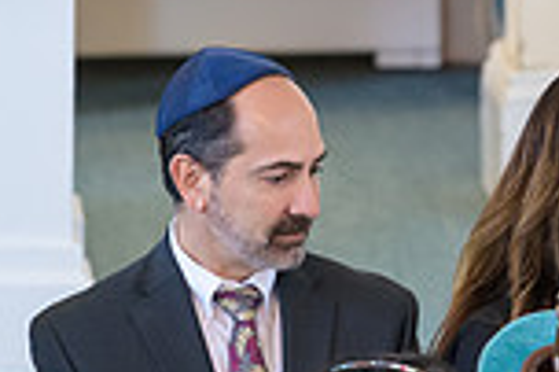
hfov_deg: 2.7
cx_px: 655
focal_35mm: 764
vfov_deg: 1.8
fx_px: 11850
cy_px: 278
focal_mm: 200
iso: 1250
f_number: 3.2
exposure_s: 1/125
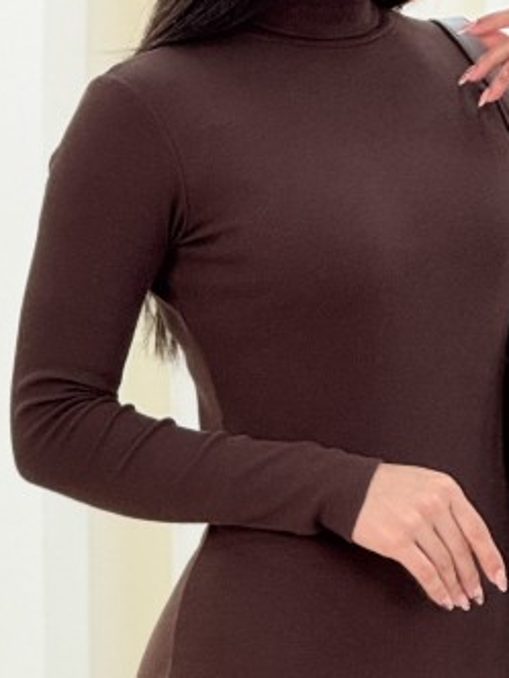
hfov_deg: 4.0
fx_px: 7254
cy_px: 923
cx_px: 382
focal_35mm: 370
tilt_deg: -5.3
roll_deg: -0.7
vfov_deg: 5.3
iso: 64
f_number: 2.8
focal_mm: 15.66
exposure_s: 1/153
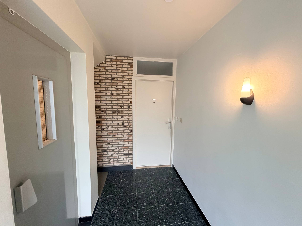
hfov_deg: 102.1
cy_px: 113
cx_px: 151
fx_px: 122
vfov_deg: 85.7
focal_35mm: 14
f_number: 2.2
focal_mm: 2.22
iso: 320
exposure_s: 1/121
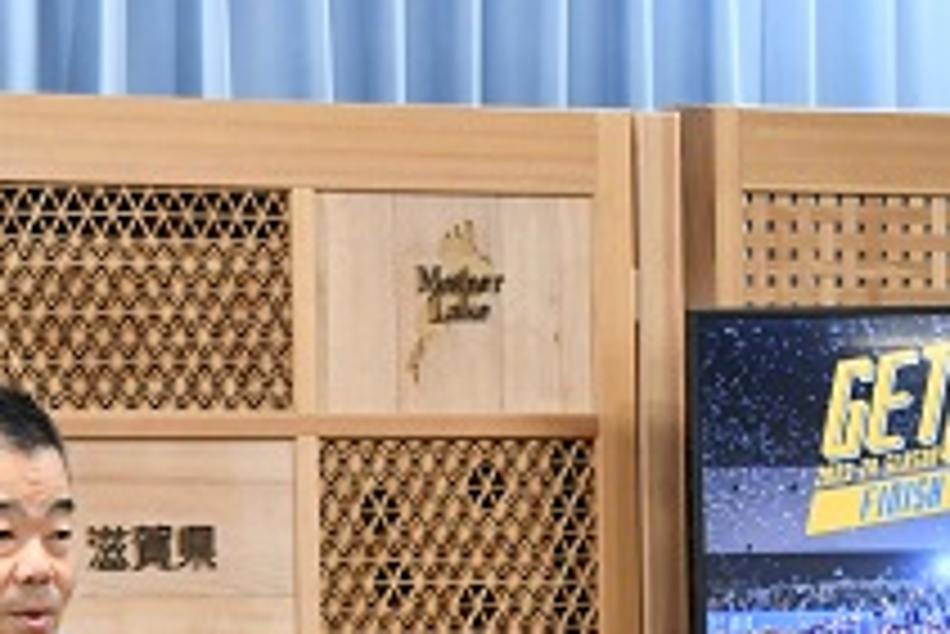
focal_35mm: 206
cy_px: 627
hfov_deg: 10.0
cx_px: 608
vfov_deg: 6.7
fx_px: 5440
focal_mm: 58
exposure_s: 1/125
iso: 2000
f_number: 4.8
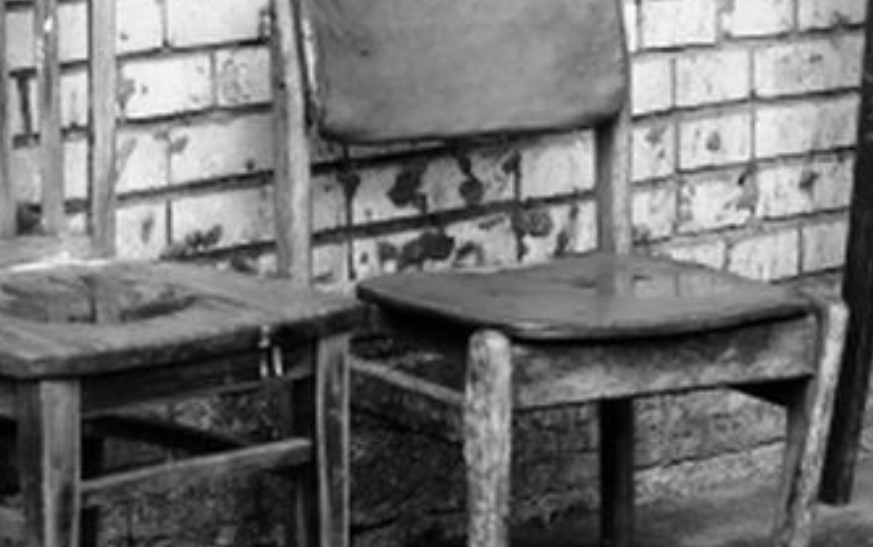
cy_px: 201
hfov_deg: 10.1
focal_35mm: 207
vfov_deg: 6.4
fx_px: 4928
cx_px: 723
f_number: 3.2
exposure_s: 1/100
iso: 200
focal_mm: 50
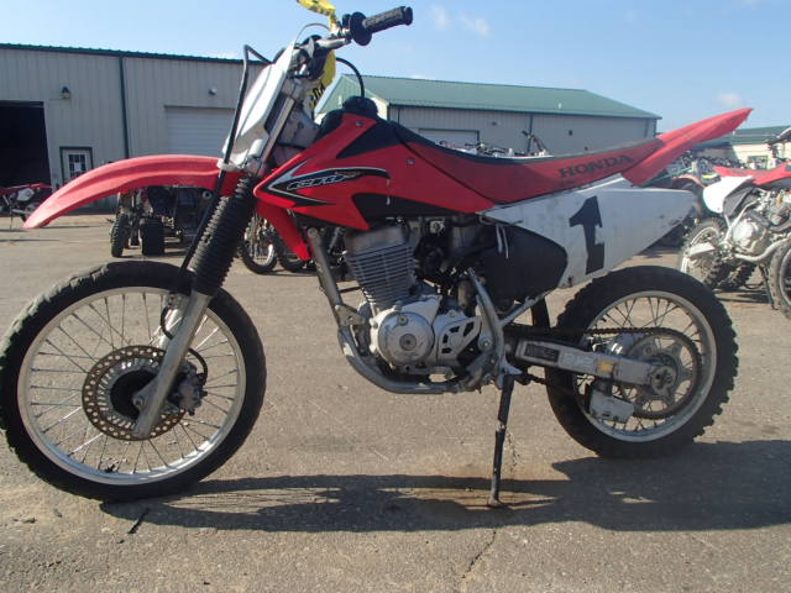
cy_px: 296
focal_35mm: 28
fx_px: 640
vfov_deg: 49.7
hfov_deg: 63.4
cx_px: 396
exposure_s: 1/500
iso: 100
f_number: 3.9
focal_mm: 5
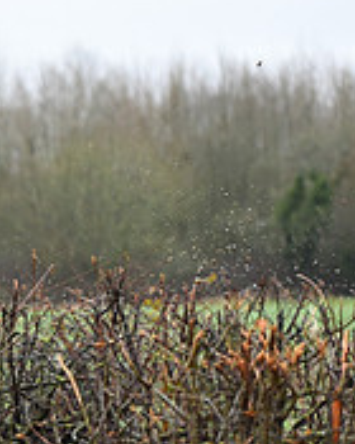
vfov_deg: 5.6
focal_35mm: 348
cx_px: -330
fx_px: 4570
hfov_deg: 4.4
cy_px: 312
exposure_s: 1/1250
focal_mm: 112
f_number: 3.2
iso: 2500
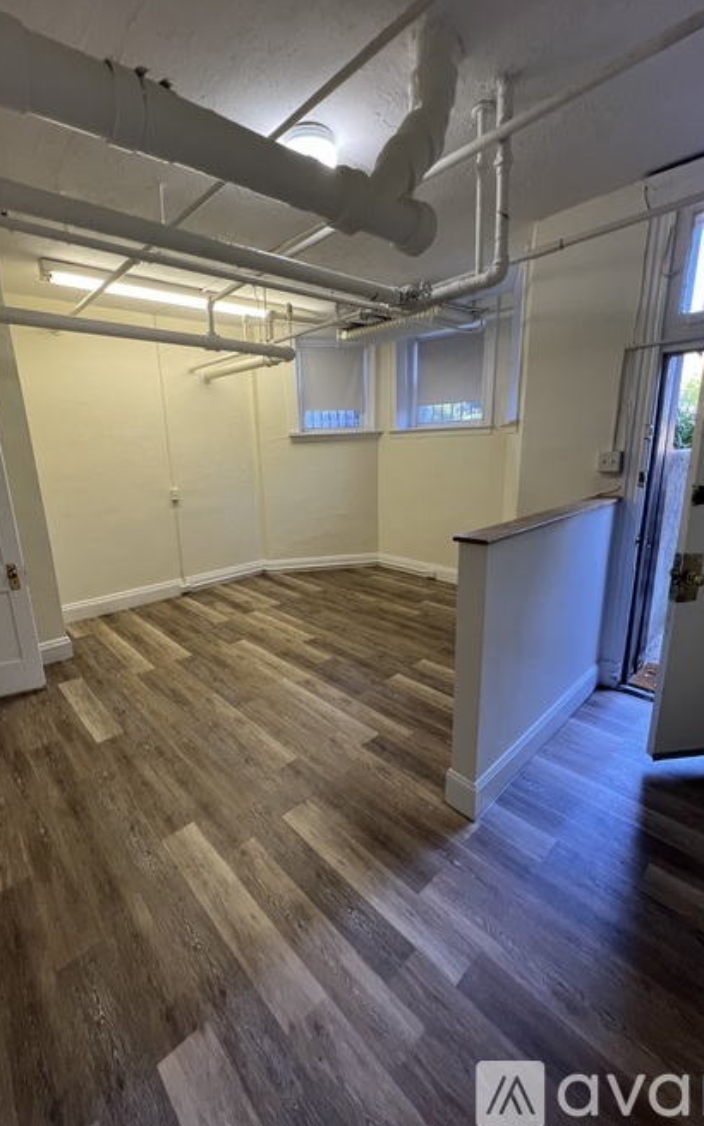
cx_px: 325
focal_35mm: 14
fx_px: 430
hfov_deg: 78.5
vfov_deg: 105.3
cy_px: 557
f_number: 1.8
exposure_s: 1/120
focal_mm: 1.57
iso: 160
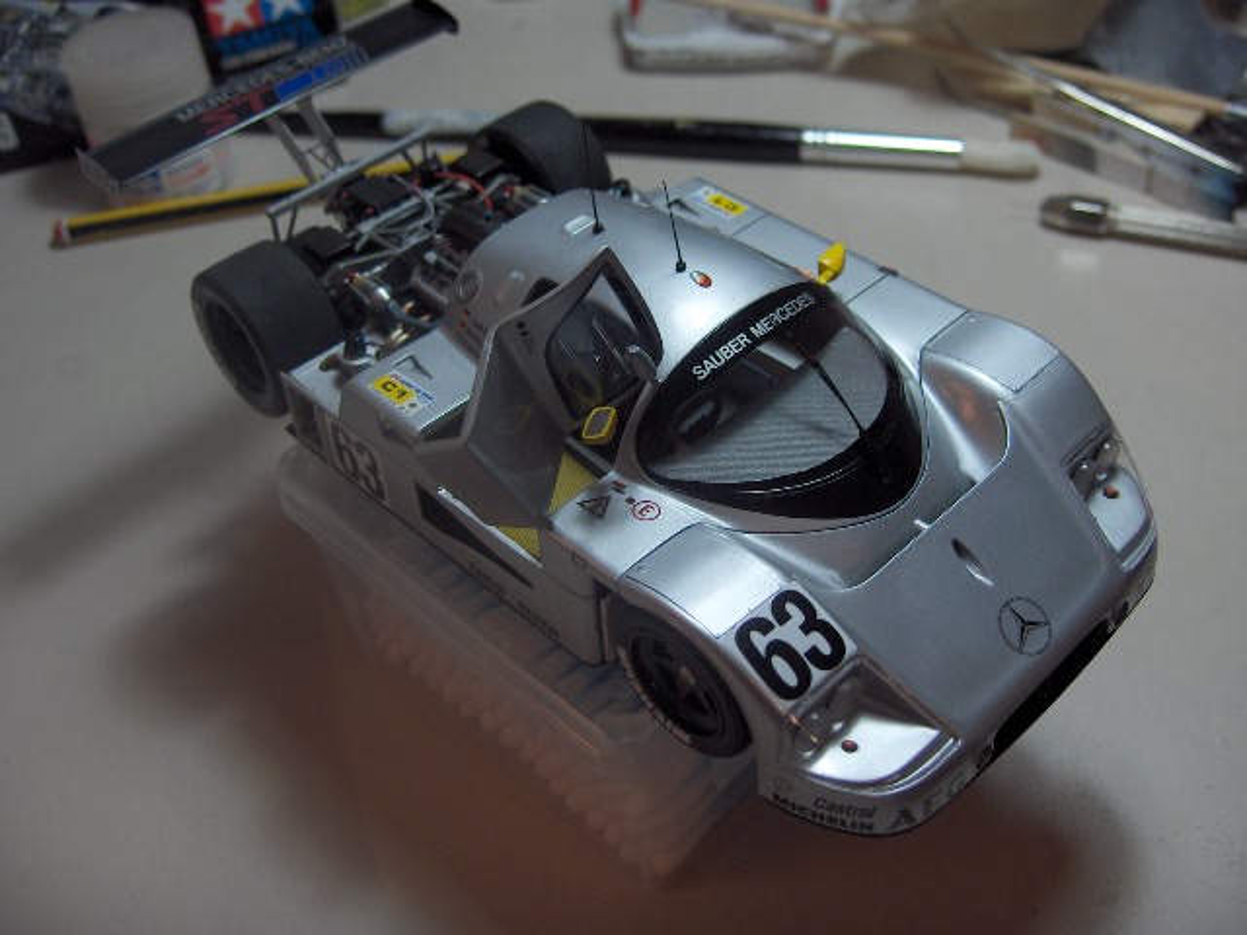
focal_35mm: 39
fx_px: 1405
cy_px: 468
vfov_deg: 36.8
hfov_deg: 47.9
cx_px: 624
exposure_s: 1/94.8
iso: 200
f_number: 2.8
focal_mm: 8
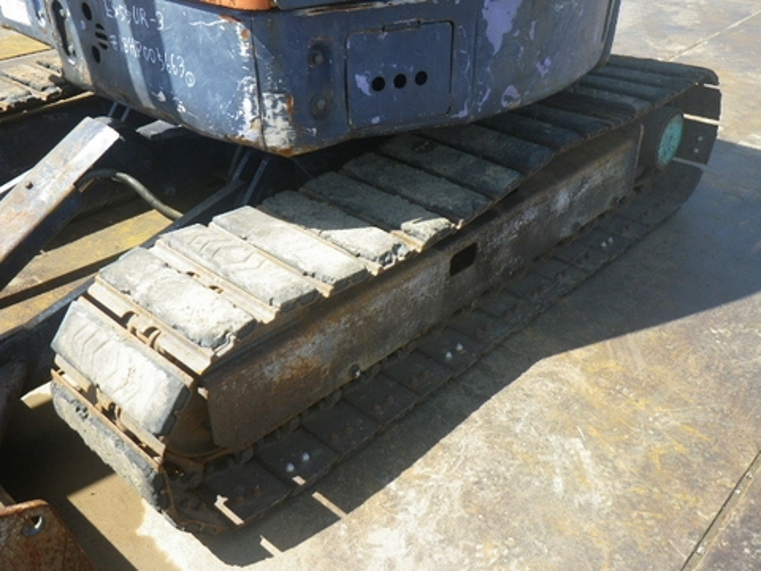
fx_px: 747
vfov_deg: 41.8
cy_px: 286
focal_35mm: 34
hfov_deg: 54.0
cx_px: 380
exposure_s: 1/200
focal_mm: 6.1
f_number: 3.8
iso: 80
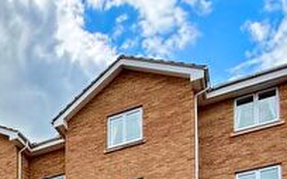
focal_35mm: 51
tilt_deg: +3.4
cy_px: 336
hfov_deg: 34.0
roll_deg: -1.4
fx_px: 398
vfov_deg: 18.6
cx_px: -34
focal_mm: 2.22
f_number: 2.2
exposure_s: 1/914
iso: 64
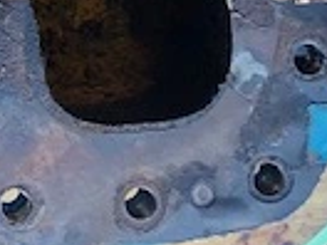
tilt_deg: -84.7
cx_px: -173
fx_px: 1190
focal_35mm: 126
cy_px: -233
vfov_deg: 10.8
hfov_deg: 14.5
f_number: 1.8
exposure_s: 1/99
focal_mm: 4.25
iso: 25
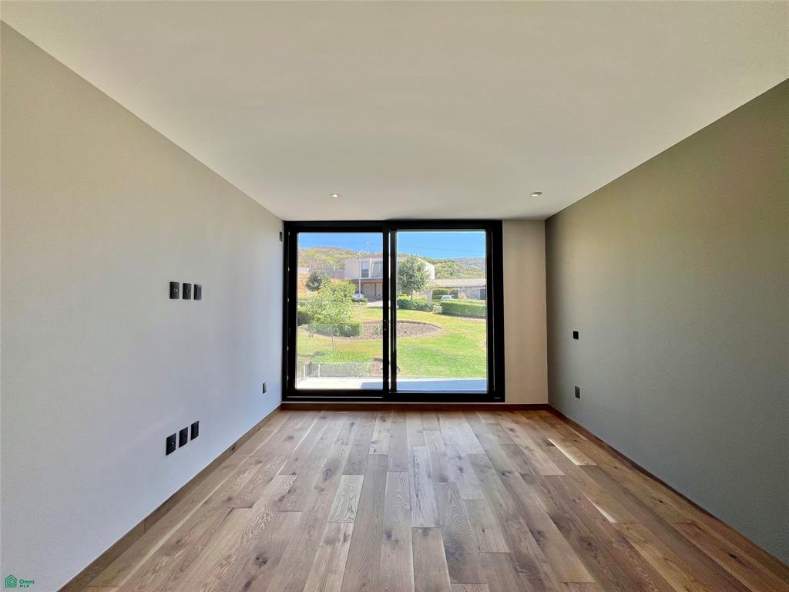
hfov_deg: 106.2
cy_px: 296
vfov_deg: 89.9
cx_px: 394
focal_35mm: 13
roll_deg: -0.6
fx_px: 296
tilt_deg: +1.9
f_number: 1.8
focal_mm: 1.57
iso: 32
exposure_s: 1/328
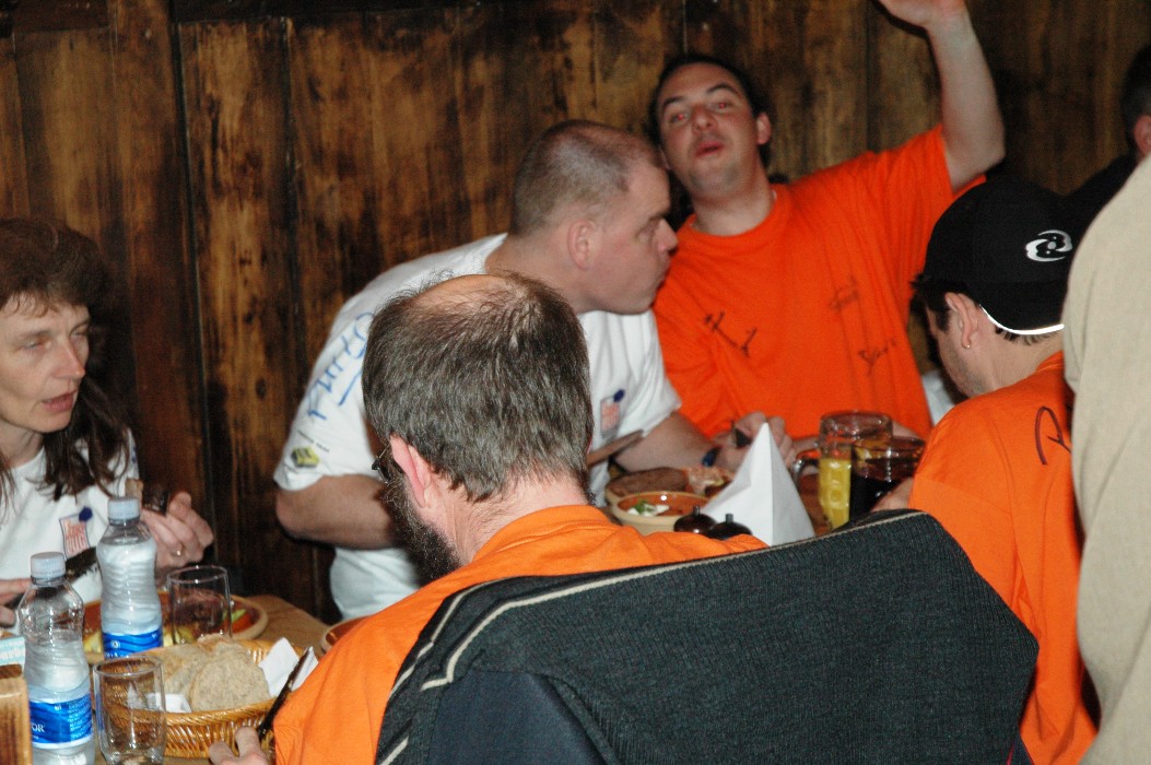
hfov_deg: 24.6
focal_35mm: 82
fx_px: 2635
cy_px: 382
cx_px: 576
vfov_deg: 16.5
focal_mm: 55
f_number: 4.5
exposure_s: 1/60
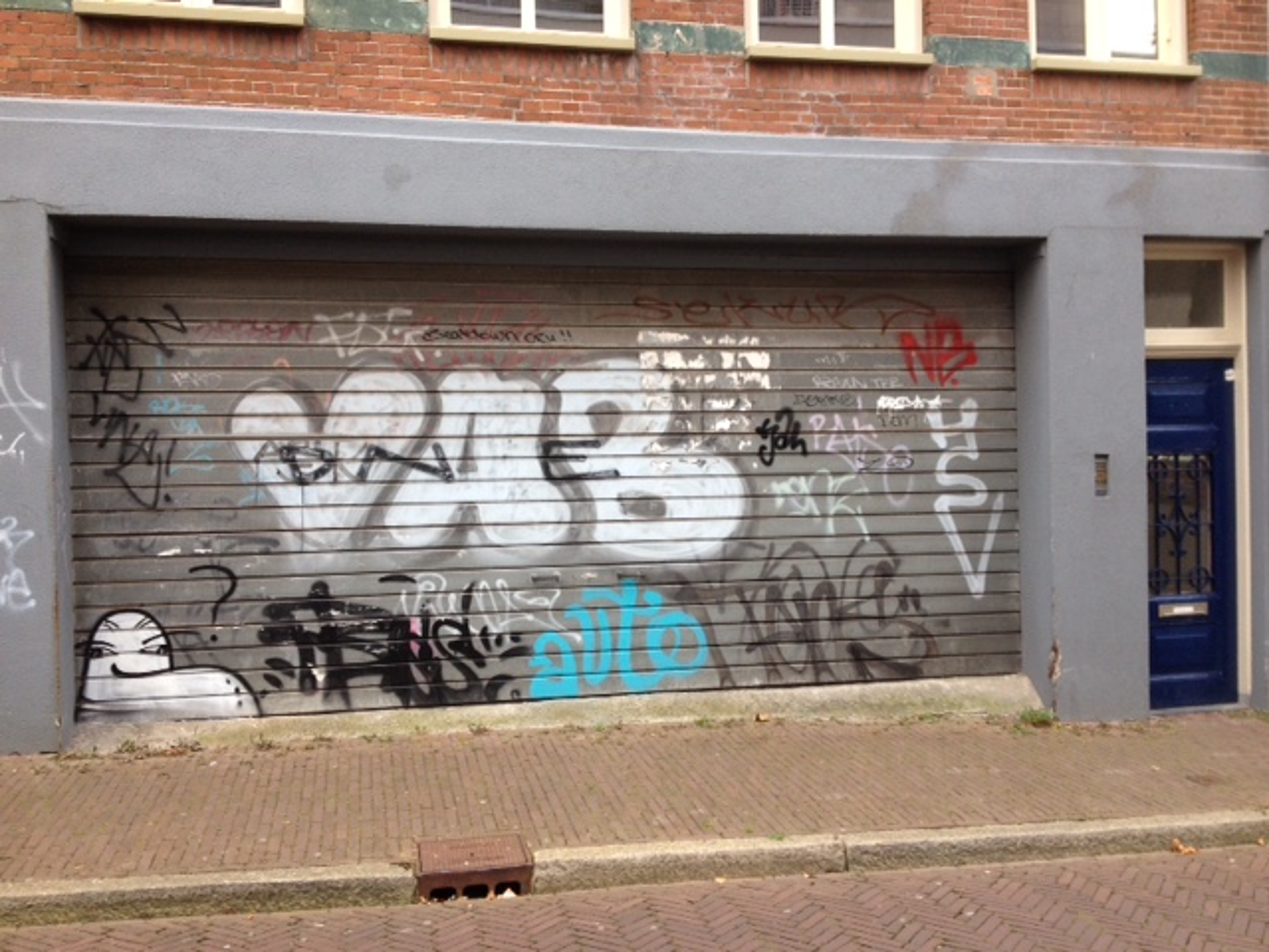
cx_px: 634
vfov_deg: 40.7
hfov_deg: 52.6
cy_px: 476
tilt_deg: -0.9
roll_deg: +0.7
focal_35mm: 35
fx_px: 1283
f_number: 2.4
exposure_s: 1/120
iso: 50
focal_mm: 4.28
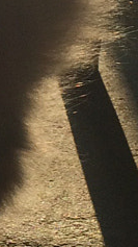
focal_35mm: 213
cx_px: -244
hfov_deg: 5.4
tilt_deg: -19.3
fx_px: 1388
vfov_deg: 9.9
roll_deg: +1.5
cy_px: -76
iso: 32
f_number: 2.2
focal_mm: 4.15
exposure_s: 1/500
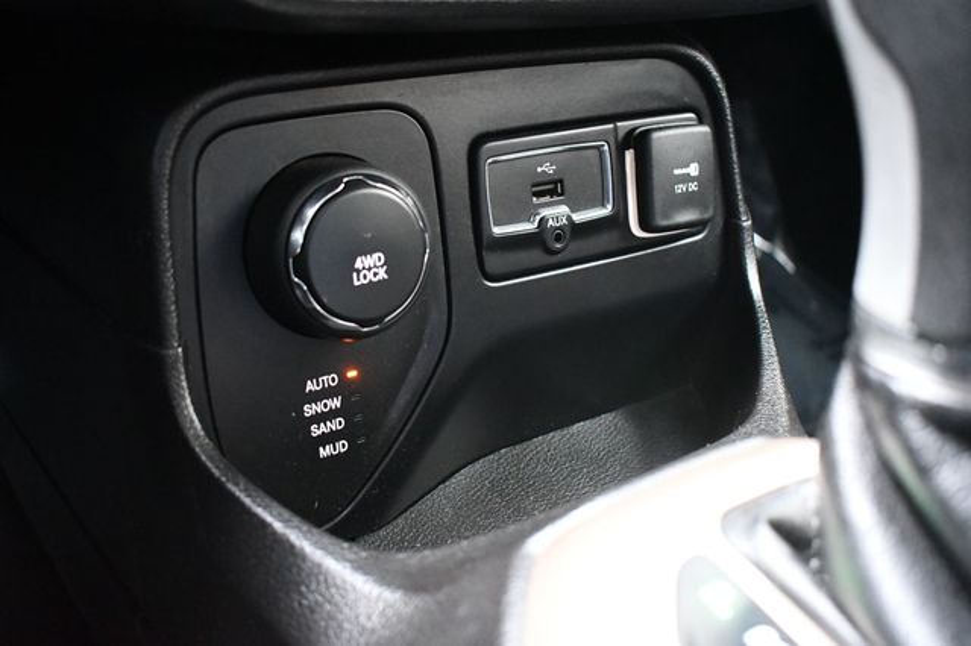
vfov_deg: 36.8
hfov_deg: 53.2
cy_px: 323
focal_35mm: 36
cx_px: 486
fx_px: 970
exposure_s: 1/60
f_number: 4
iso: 8000
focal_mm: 24
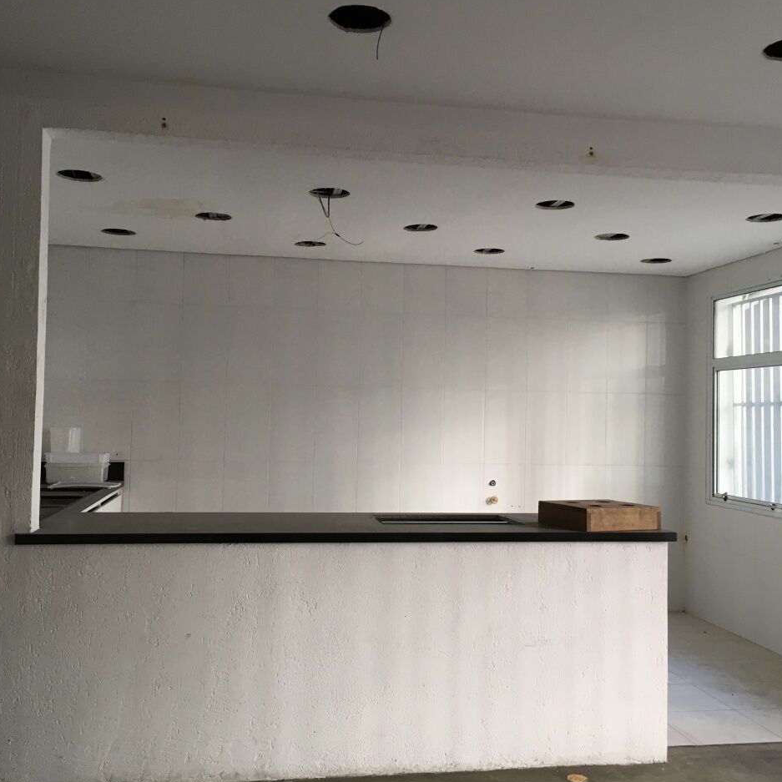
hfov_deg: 47.2
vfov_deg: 47.2
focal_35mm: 35
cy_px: 391
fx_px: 895
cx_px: 391
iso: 32
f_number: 2.2
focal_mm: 4.15
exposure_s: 1/30
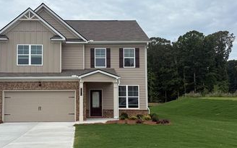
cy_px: 76
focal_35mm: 42
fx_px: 271
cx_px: 85
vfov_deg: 30.5
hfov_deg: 46.7
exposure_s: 1/5814
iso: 50
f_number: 1.6
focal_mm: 5.96
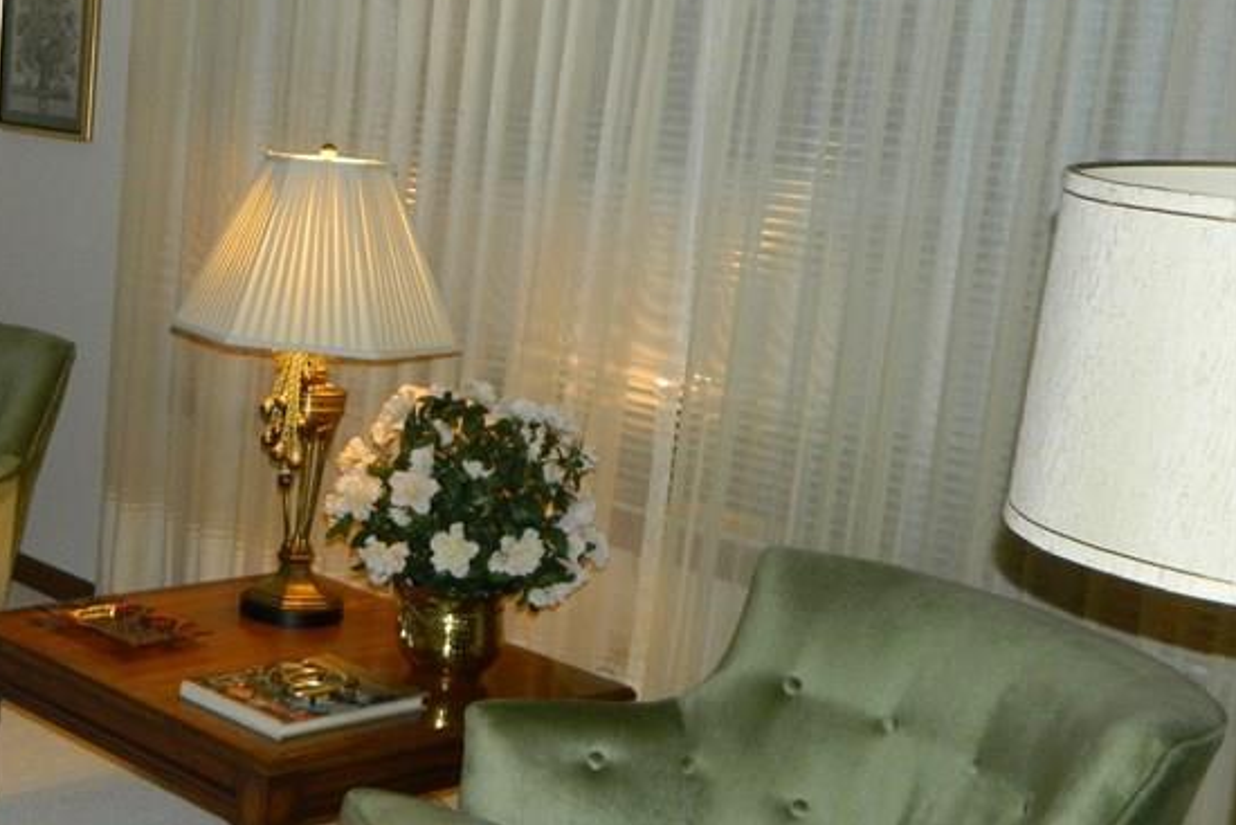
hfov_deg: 31.6
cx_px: 92
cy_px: 396
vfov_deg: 22.6
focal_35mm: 60
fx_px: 2060
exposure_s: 1/40
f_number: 3.2
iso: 200
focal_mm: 5.6
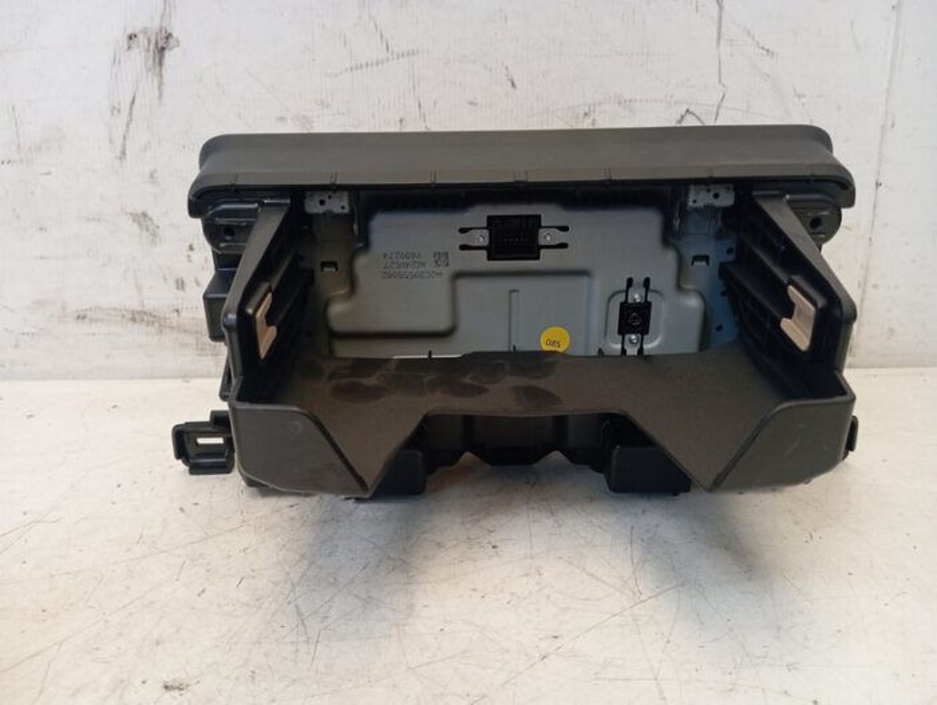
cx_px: 468
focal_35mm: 28
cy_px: 352
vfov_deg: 49.9
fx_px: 759
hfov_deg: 63.4
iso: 578
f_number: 1.8
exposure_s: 1/33.3
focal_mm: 4.22
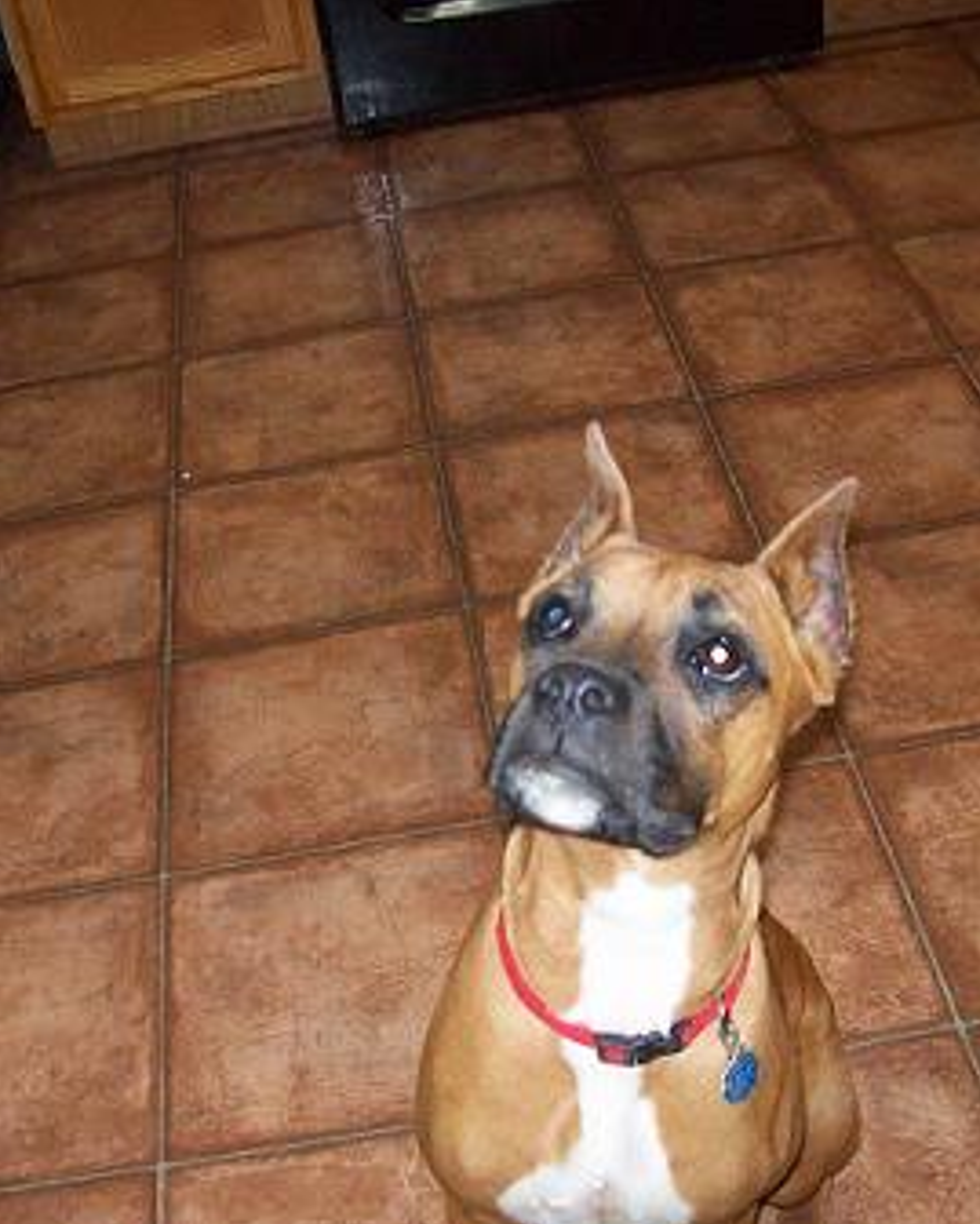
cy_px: 625
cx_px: 424
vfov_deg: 38.8
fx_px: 1739
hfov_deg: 31.4
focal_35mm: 48
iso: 200
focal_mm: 6
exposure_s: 1/64
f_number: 2.7
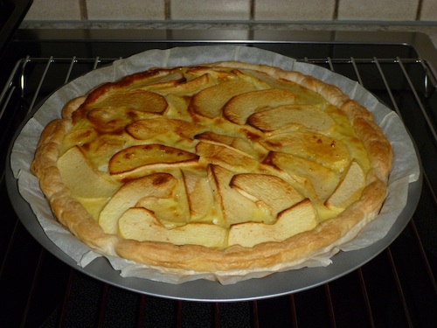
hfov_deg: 37.5
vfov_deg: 28.6
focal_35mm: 51
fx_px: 644
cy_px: 164
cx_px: 218
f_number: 4.7
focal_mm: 9.1
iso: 250
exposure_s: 1/60
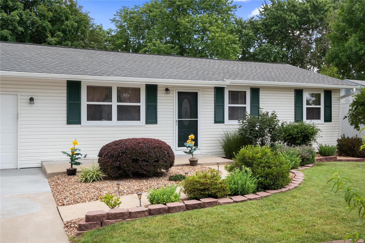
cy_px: 122
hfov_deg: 53.1
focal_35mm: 36
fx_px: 365
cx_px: 182
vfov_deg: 36.9
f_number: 8
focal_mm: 18
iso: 400
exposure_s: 1/400
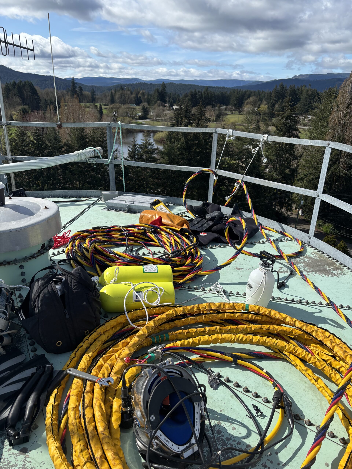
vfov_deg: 67.3
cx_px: 176
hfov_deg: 53.1
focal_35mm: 26
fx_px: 353
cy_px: 234
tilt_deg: -21.6
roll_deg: -2.7
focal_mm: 5.96
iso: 50
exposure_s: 1/3534
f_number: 1.6
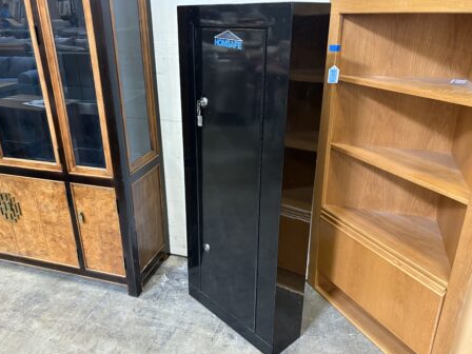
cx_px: 221
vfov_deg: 48.2
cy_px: 178
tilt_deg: -22.6
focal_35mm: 29
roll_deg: +1.3
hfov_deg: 61.6
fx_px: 395
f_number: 1.6
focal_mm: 5.96
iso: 400
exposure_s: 1/40
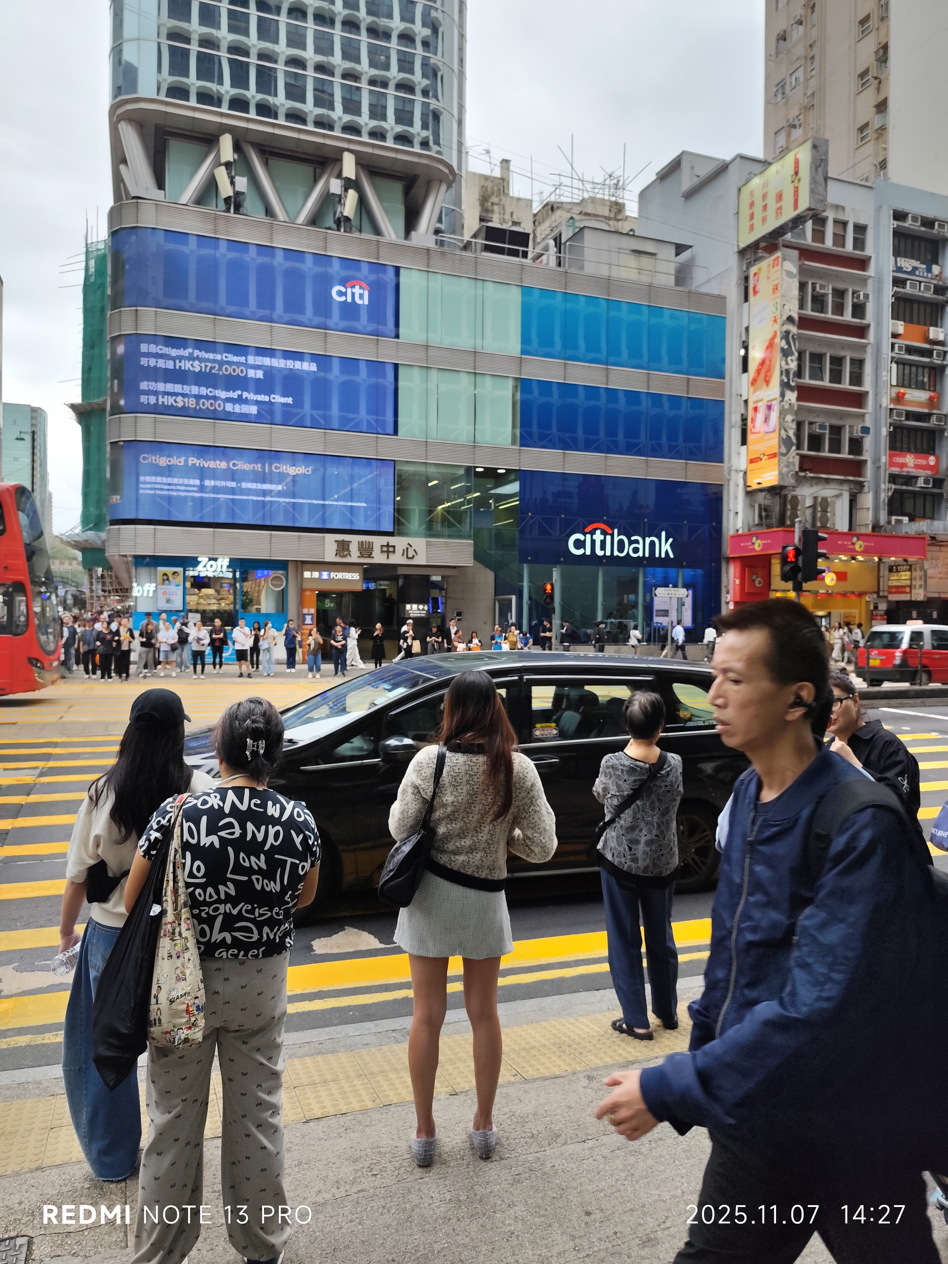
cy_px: 632
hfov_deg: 58.9
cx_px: 474
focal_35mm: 23
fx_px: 840
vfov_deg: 73.9
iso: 50
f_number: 1.65
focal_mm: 6.14
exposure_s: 1/182
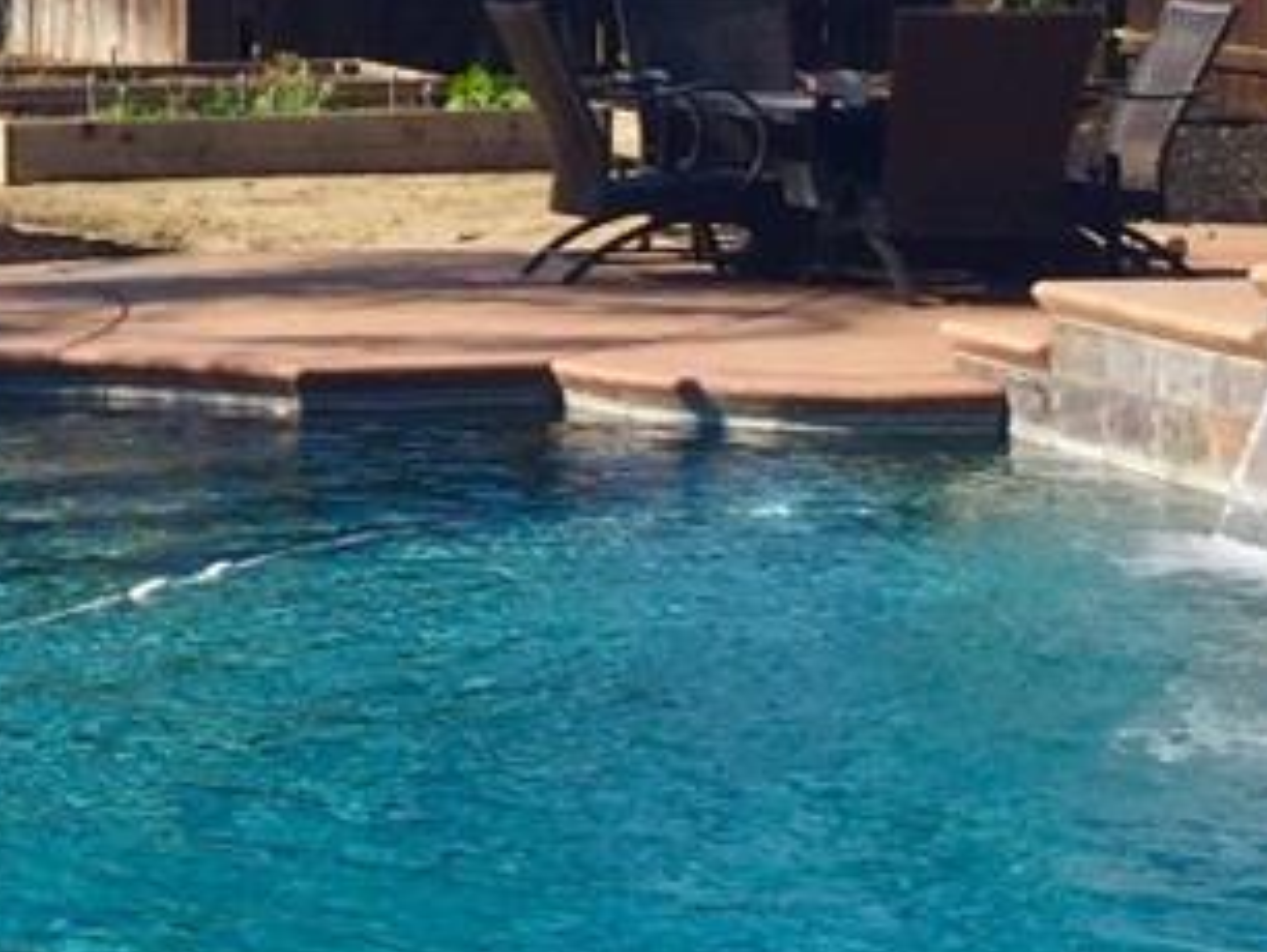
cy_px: 331
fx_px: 5202
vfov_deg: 10.5
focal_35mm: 142
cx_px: -472
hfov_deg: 13.3
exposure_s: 1/1522
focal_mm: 4.15
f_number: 2.2
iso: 32
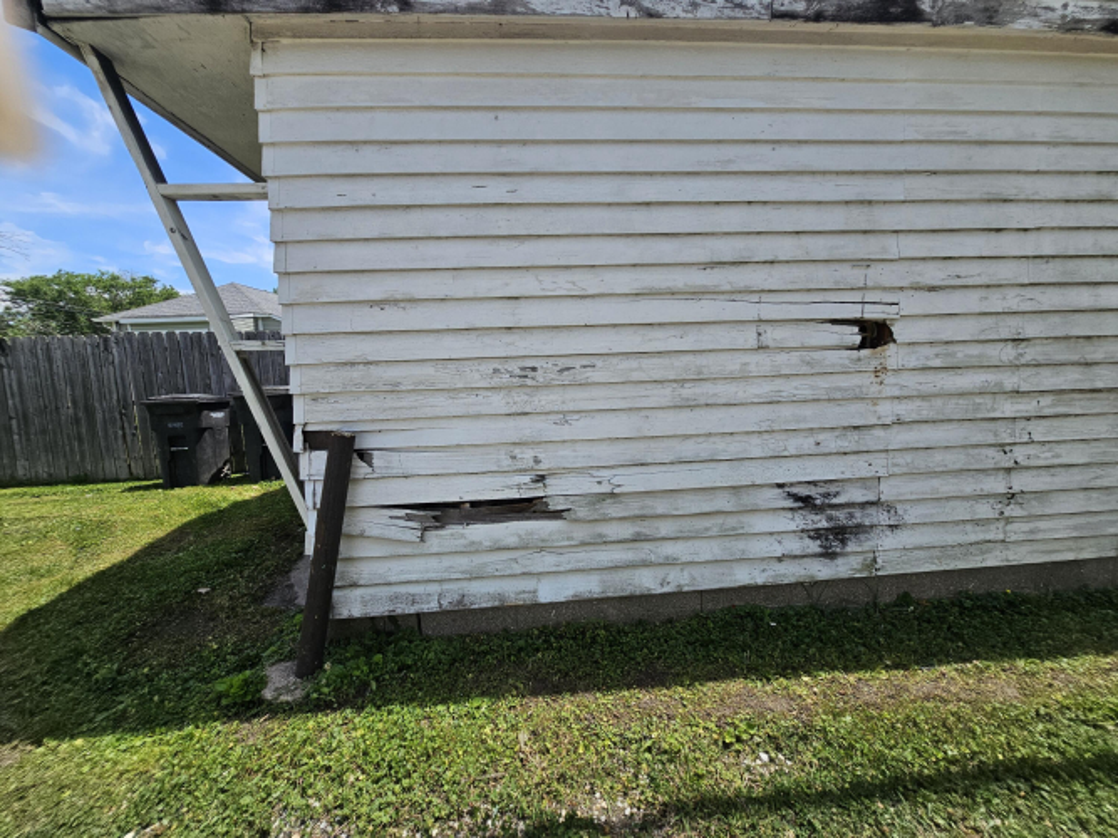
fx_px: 420
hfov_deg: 106.2
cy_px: 419
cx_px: 559
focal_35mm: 13
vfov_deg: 89.9
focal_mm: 2.2
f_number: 2.2
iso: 50
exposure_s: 1/1542
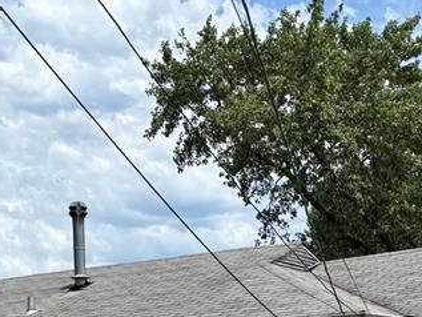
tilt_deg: -0.3
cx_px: 198
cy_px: 445
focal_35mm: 84
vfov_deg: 16.4
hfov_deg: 23.3
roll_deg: +2.0
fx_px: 1024
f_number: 1.6
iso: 50
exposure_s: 1/4854
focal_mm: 5.96
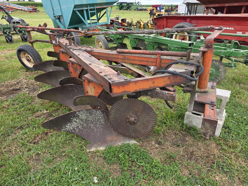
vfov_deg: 58.9
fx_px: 165
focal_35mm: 23
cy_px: 93
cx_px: 124
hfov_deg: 73.9
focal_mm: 6.3
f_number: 1.7
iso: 32
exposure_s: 1/180
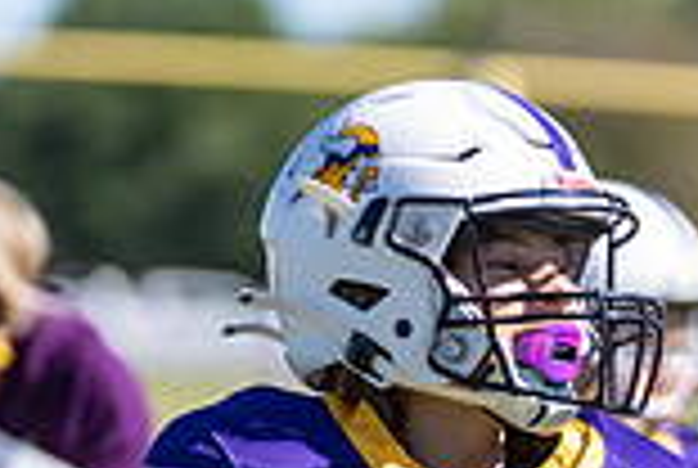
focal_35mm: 579
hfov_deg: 3.6
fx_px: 11248
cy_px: 677
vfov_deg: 2.4
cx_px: 603
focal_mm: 155
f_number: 2.8
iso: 80
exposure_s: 1/1600
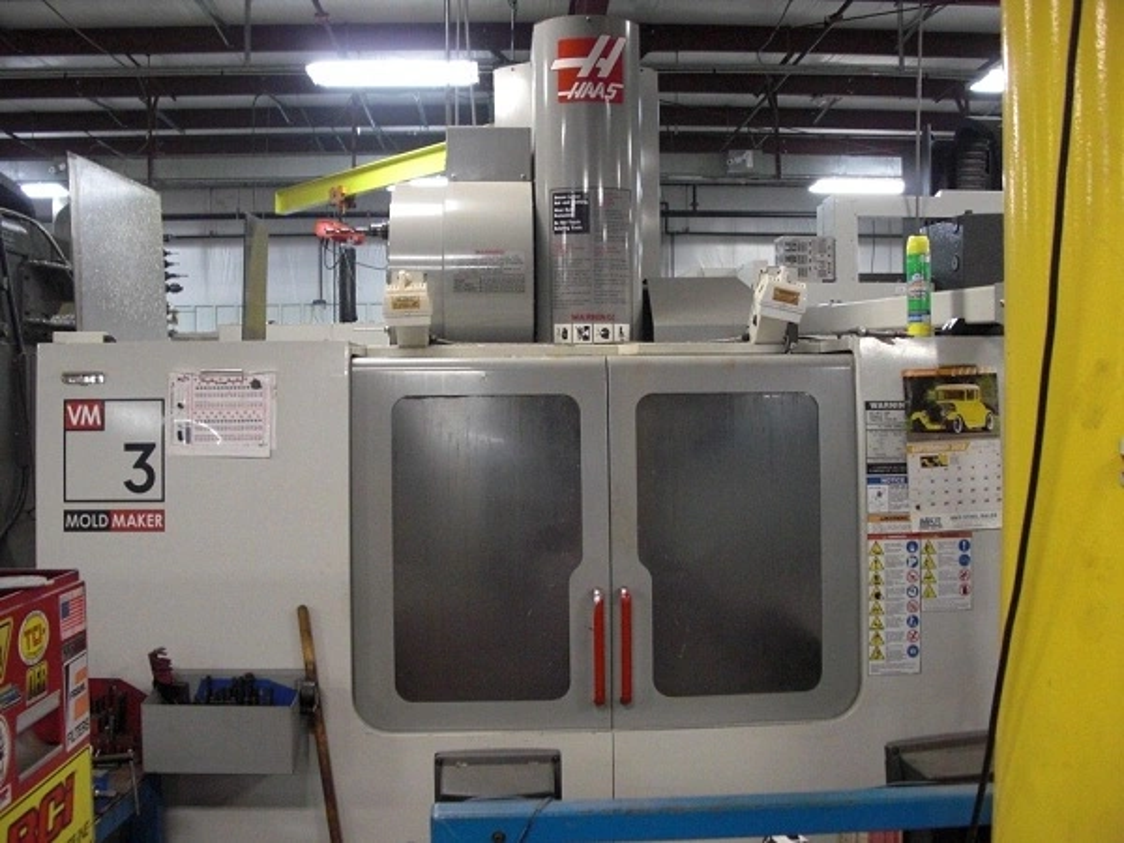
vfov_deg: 39.7
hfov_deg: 51.4
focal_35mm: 36
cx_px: 562
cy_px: 422
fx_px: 1169
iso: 400
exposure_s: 1/60
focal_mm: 6.3
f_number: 2.8
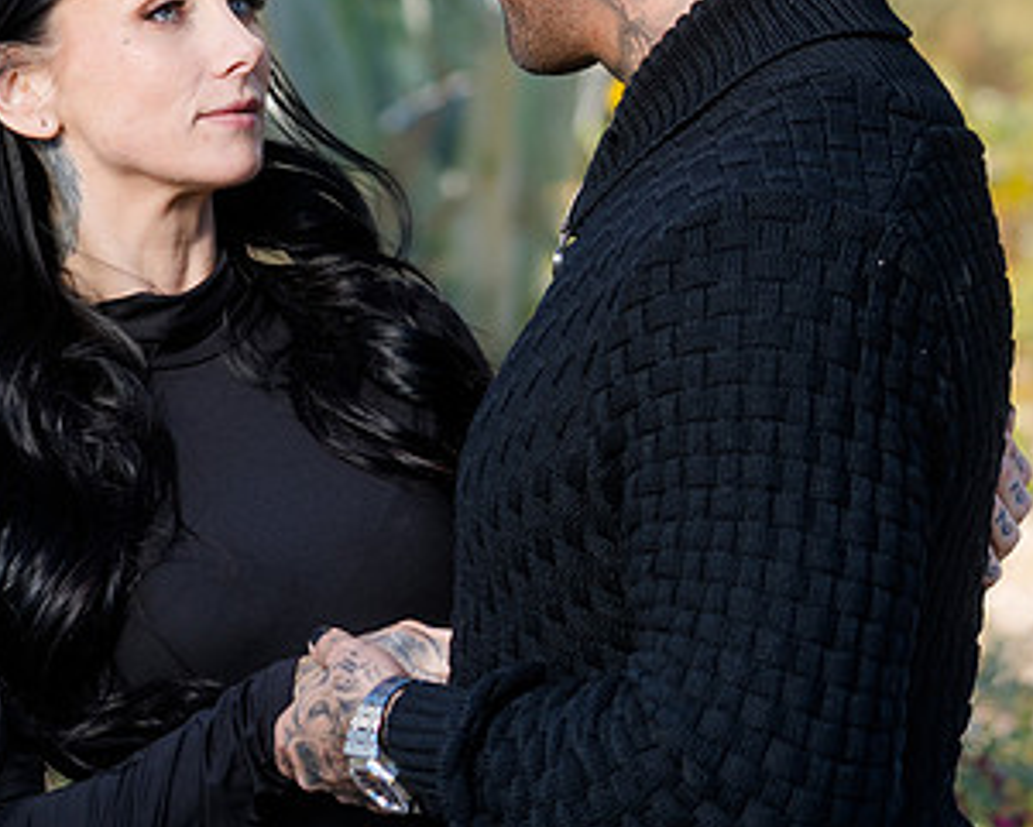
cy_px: 208
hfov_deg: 11.2
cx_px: 508
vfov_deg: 9.0
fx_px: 5260
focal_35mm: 172
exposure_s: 1/250
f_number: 4.5
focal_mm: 95
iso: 100
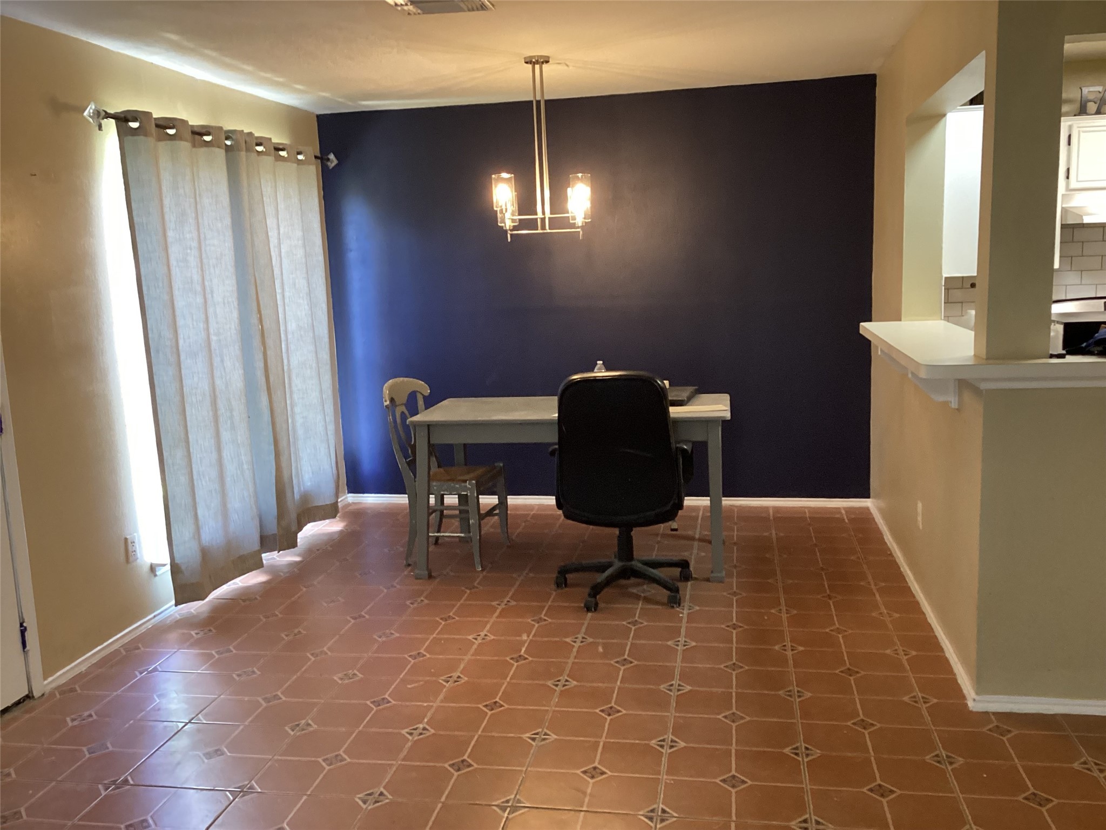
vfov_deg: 45.4
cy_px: 415
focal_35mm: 31
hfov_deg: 58.4
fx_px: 990
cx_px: 553
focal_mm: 3.3
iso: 320
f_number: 2.4
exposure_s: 1/60
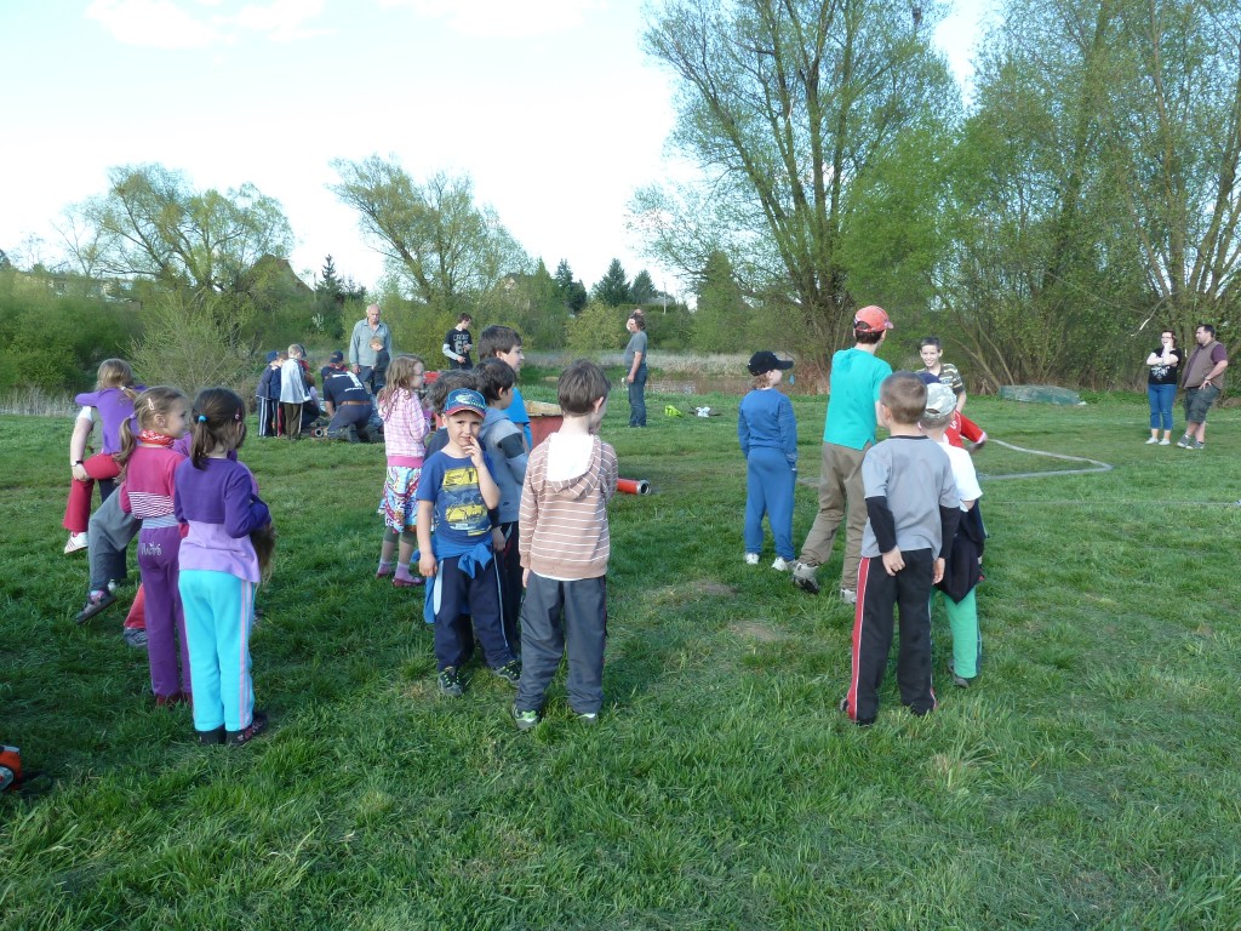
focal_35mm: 25
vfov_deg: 54.9
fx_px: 896
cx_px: 620
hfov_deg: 69.4
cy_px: 466
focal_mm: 4.1
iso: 80
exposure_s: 1/125
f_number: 3.5
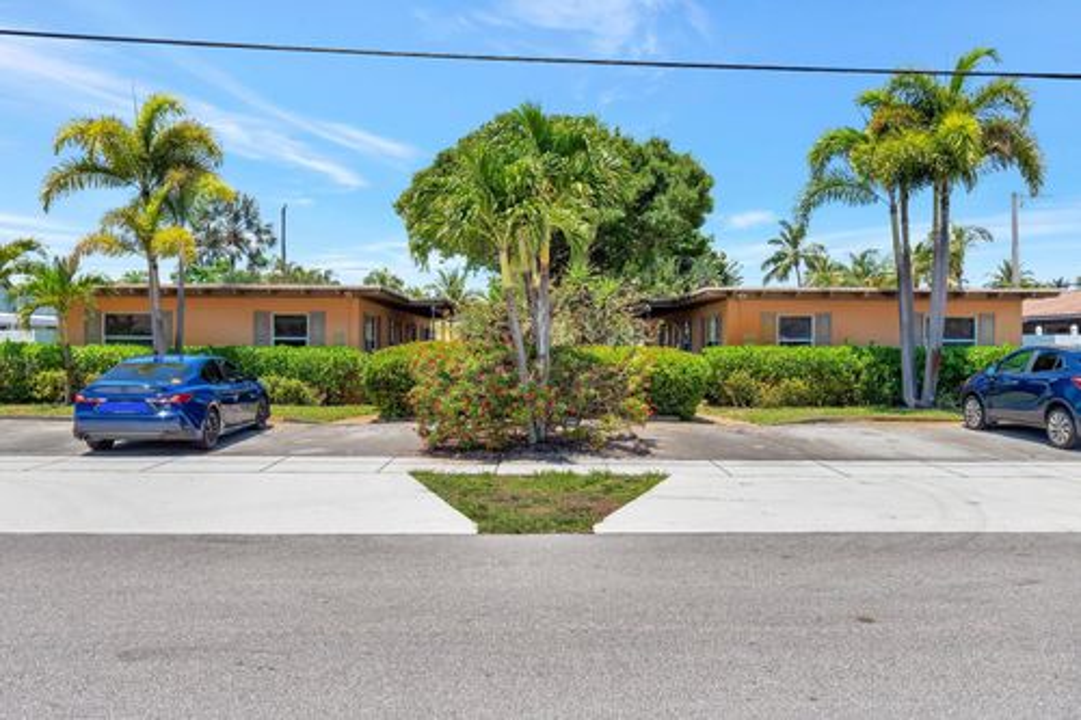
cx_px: 540
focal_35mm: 30
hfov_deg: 61.9
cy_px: 360
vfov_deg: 43.6
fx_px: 900
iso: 1100
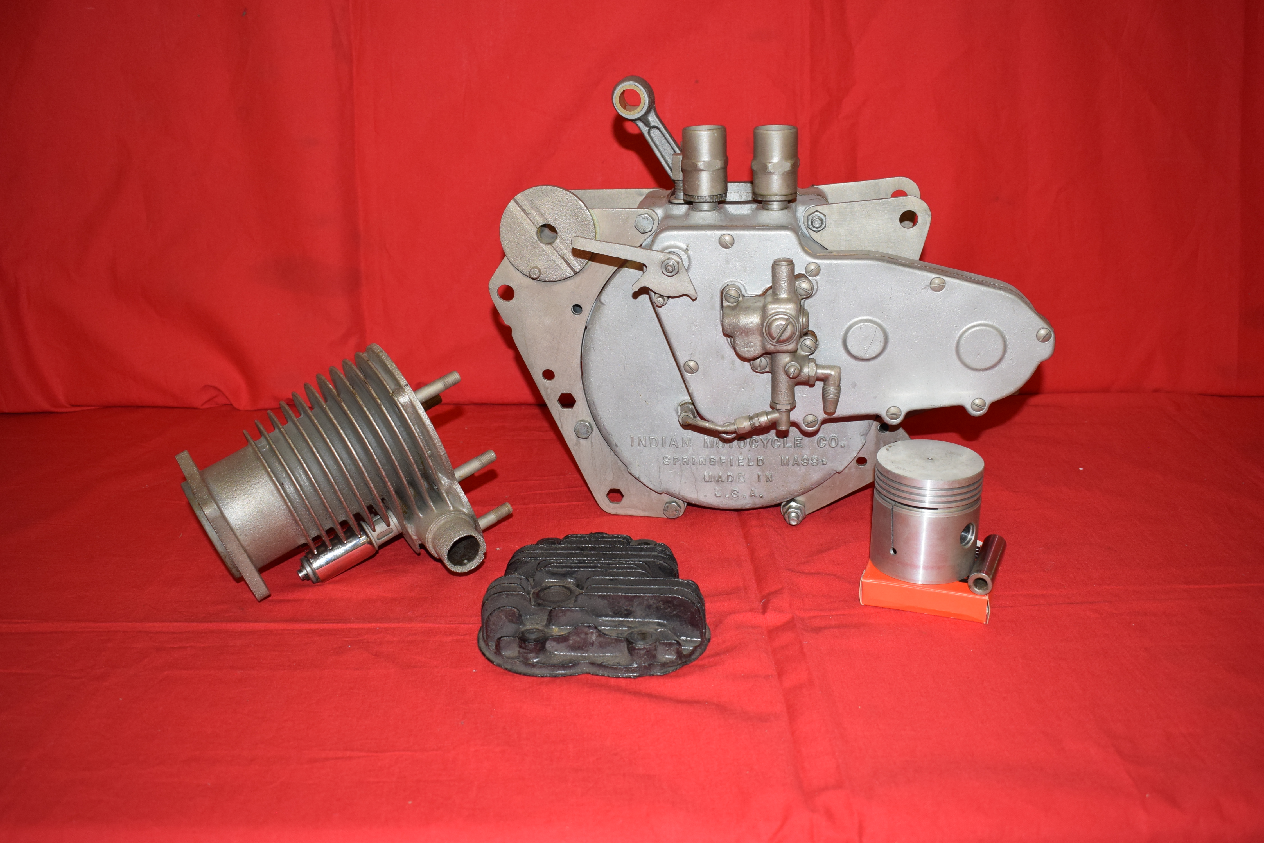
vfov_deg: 40.0
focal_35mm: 33
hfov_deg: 57.2
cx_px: 632
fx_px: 1159
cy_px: 422
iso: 640
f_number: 5
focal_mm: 22
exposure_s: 1/125
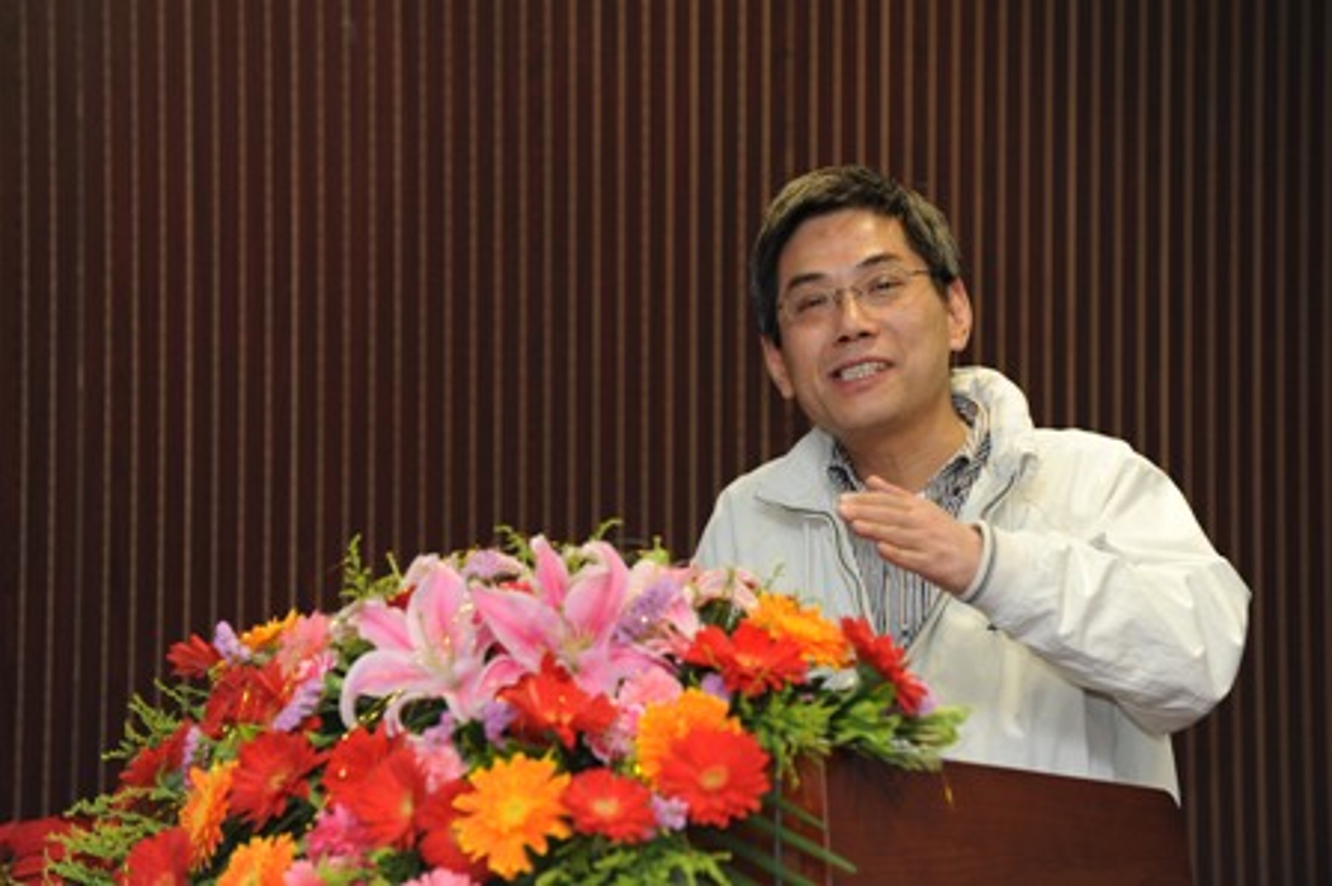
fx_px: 7025
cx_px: 666
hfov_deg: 10.8
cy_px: 443
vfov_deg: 7.2
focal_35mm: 190
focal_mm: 190
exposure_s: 1/80
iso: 640
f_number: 4.5
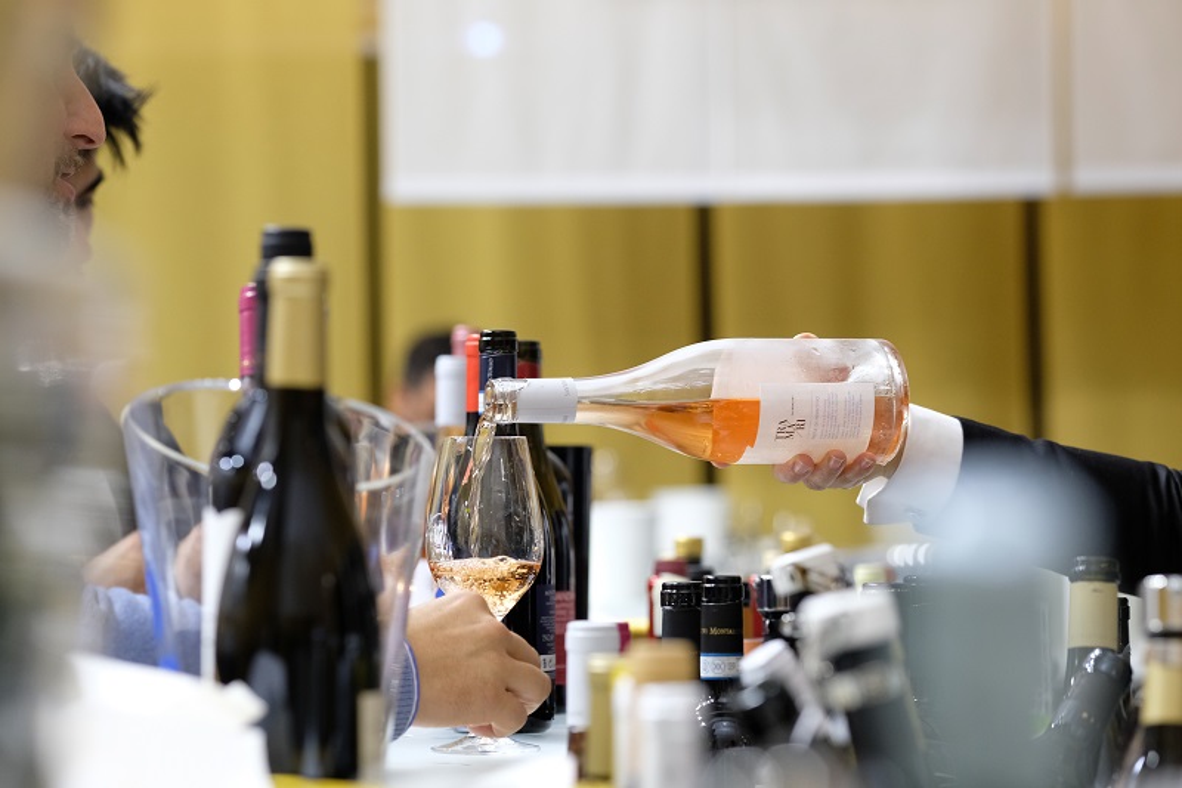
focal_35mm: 135
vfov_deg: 10.2
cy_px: 394
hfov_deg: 15.2
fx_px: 4431
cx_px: 591
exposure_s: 1/125
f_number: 3.2
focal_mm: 90
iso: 1600
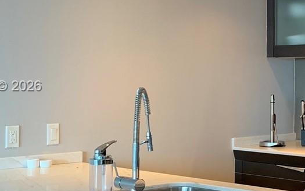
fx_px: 698
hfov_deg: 23.3
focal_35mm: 84
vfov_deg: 15.5
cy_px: 87
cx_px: 325
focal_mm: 4.25
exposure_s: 1/60
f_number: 1.8
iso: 100
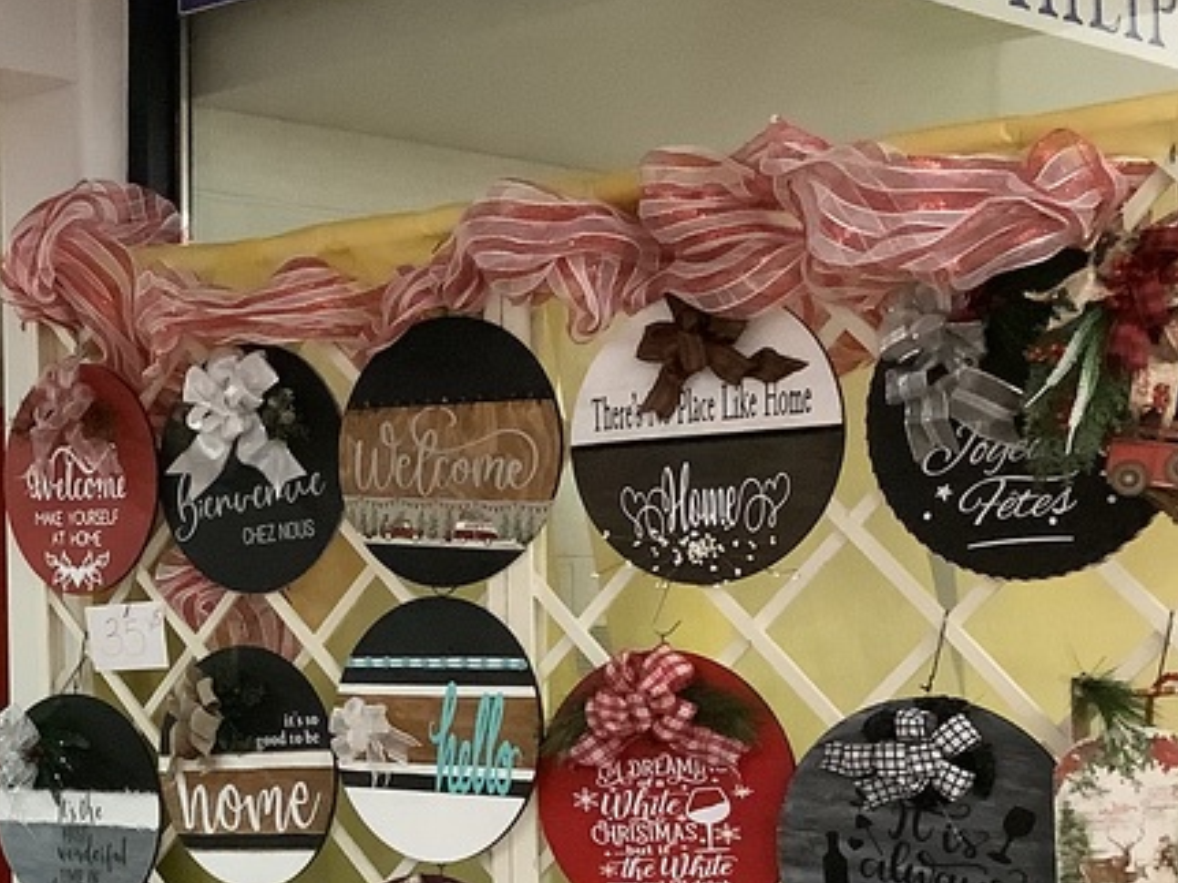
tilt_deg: -3.7
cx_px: -98
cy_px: 700
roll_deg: +0.9
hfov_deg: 25.2
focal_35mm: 72
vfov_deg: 20.2
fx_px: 2450
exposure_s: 1/33
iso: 320
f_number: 2.4
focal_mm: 3.3
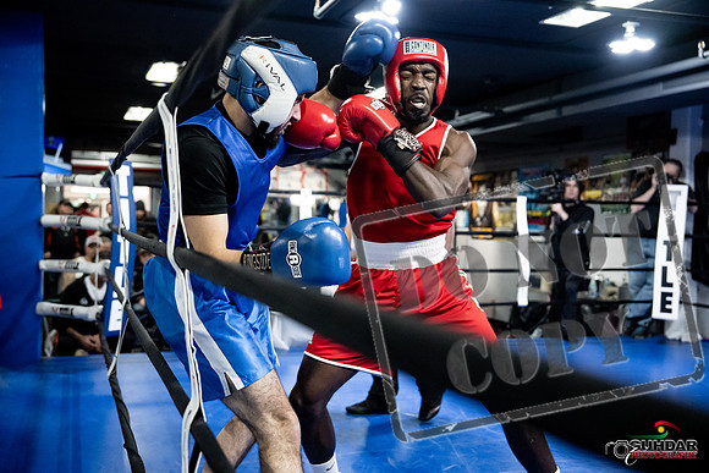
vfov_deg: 33.4
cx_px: 354
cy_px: 236
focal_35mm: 40
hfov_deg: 48.4
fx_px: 788
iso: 8000
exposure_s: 1/1000
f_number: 2.8
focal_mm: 40
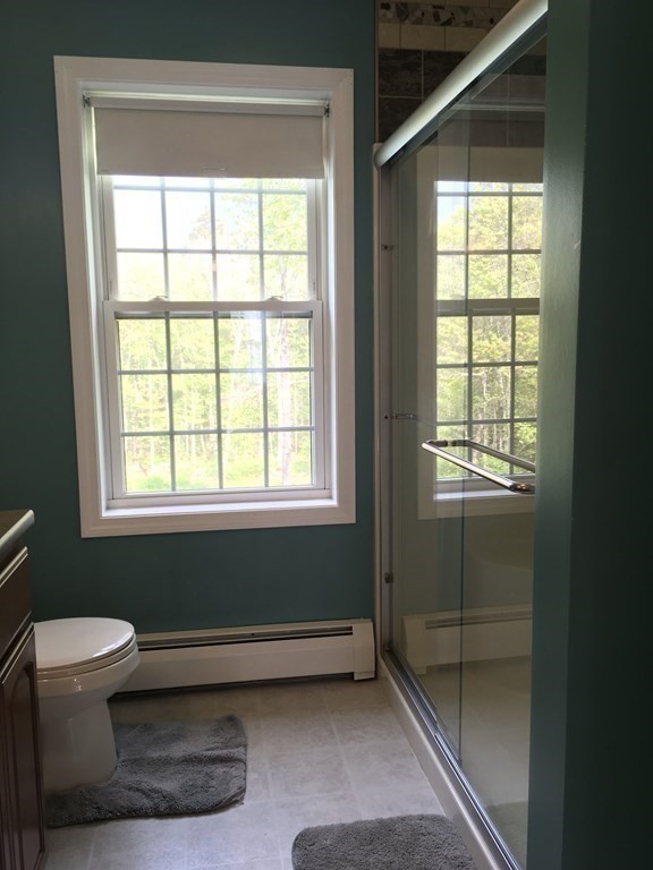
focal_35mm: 29
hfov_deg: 48.2
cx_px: 326
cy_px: 435
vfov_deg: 61.7
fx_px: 729
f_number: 2.2
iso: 25
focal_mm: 4.15
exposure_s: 1/30
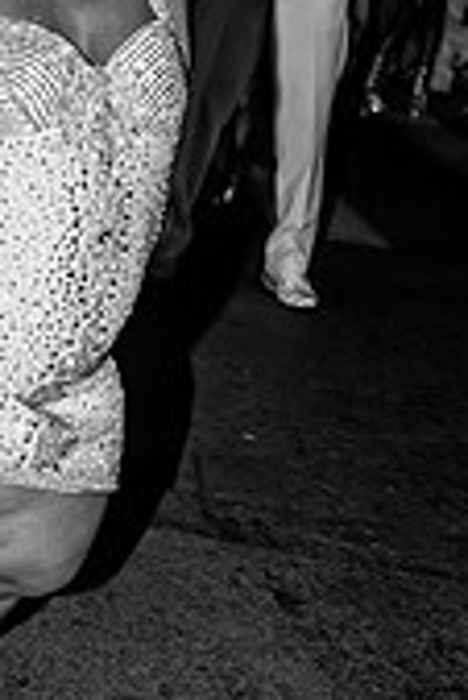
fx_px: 2024
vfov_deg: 19.2
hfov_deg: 13.0
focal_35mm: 104
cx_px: -12
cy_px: 29
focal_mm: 39
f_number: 4
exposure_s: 1/25
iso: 320
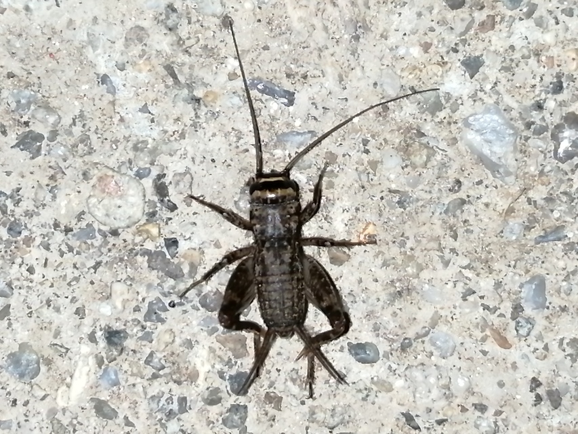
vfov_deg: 14.2
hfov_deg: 18.9
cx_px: 289
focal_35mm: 104
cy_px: 217
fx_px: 1737
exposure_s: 1/60
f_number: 1.8
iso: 125
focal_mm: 3.46
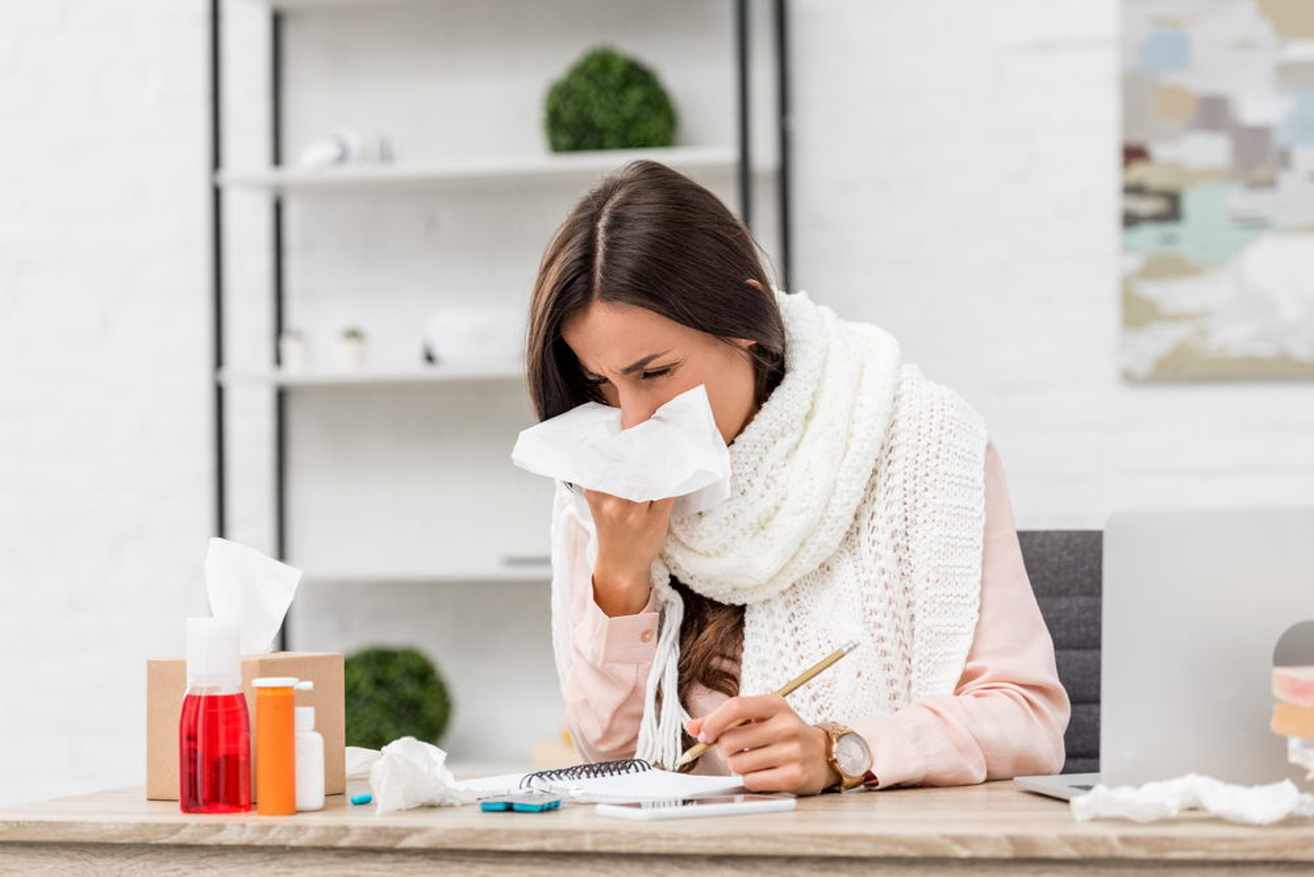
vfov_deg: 15.2
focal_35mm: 90
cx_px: 657
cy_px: 438
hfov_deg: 22.6
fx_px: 3286
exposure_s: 1/160
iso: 500
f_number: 4
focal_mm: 90
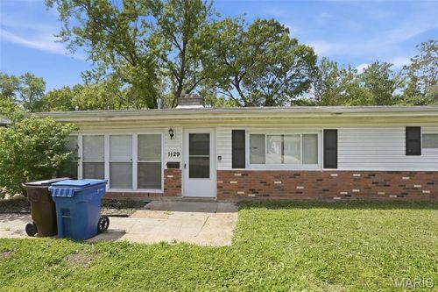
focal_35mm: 18
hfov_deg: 90.0
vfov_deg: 67.3
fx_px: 219
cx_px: 219
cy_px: 146
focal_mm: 18
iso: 320
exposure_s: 1/320
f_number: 8
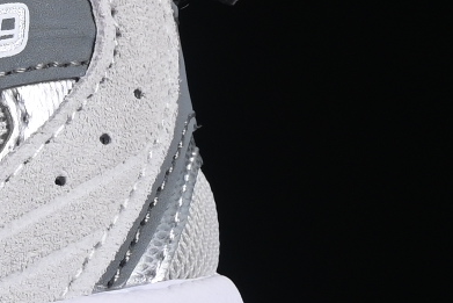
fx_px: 6722
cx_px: -802
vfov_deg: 2.6
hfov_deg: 3.8
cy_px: 45
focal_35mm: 534
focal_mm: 50
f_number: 8
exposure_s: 1/80
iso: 160
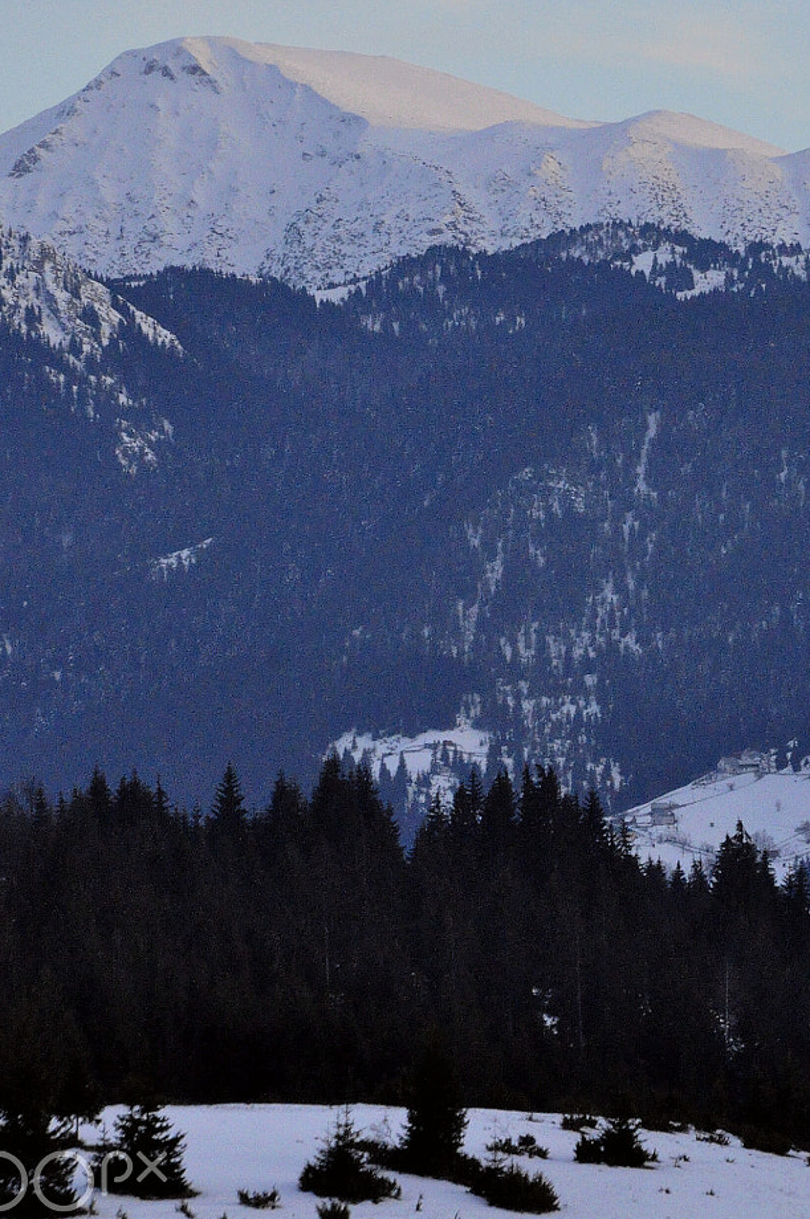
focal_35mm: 274
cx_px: 543
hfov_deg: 5.0
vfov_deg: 7.5
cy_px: 295
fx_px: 9267
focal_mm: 105
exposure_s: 1/200
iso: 3200
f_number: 13
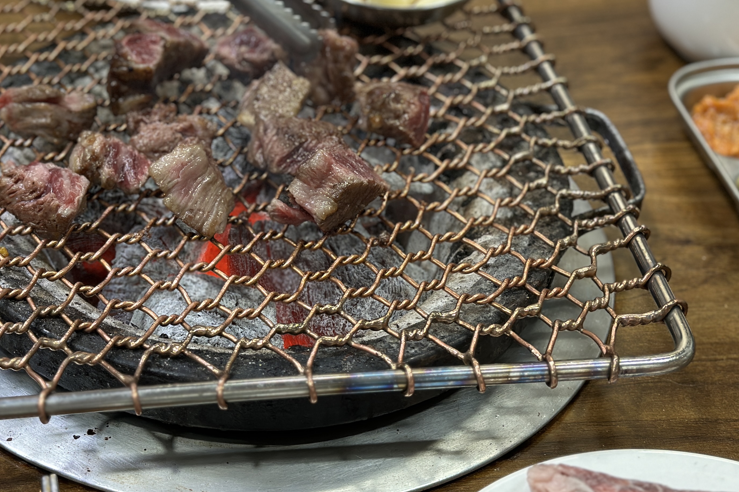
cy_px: 140
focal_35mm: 73
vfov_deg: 18.6
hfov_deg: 27.5
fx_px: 1498
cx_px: 241
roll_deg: -0.9
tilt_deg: -34.8
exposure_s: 1/60
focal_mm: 6.86
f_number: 1.78
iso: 160
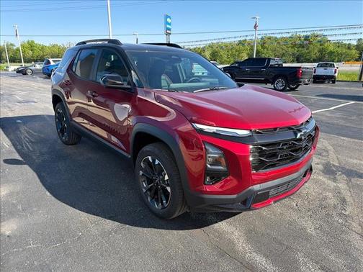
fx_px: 252
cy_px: 136
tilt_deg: -15.8
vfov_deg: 56.8
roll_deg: -0.4
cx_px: 182
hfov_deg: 71.6
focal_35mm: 24
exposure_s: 1/1770
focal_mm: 6.76
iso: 100
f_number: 1.78
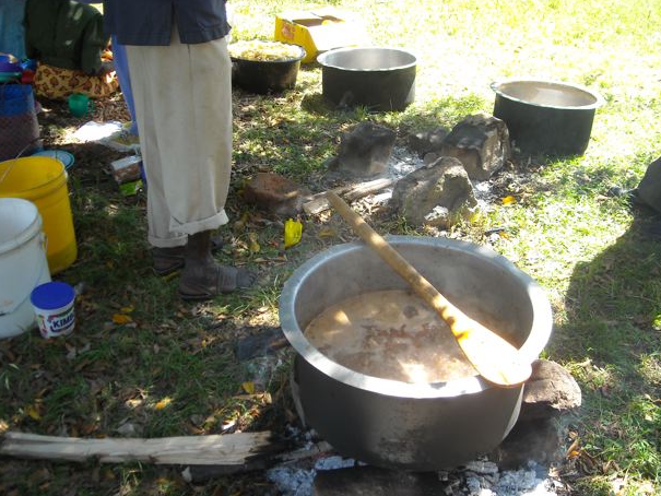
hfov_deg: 50.1
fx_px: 707
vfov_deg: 38.7
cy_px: 259
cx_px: 328
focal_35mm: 37
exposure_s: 1/125
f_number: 2.8
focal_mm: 5.7
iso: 64
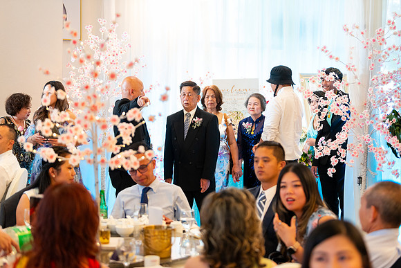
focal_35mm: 72
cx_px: 200
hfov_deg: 28.1
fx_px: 802
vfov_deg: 18.9
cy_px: 134
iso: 1250
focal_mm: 72
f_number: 2.8
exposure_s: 1/160
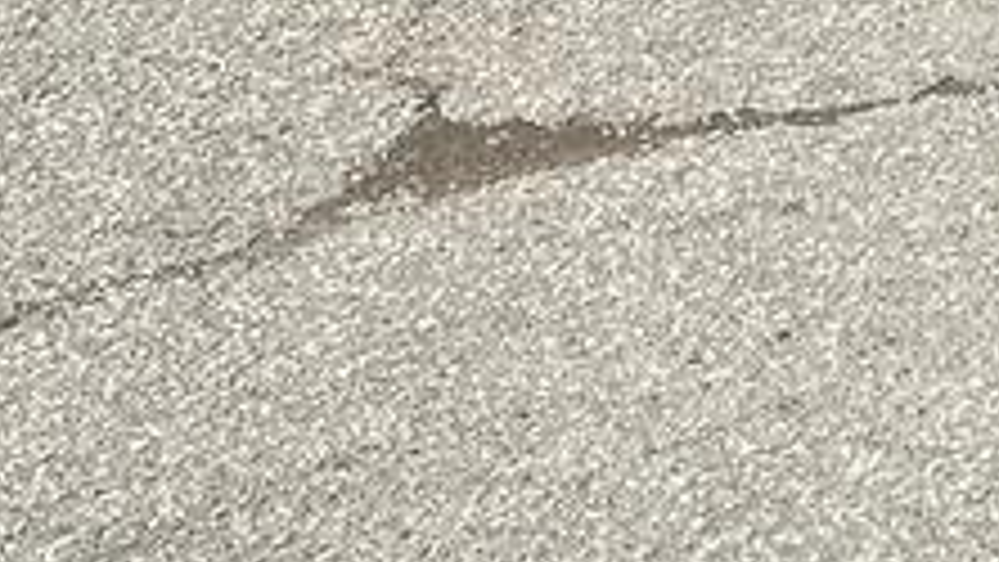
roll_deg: +0.5
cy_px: -414
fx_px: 4001
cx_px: 2646
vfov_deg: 7.8
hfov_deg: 11.1
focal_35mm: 151
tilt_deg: -13.9
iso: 80
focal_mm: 6.86
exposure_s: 1/2967
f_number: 1.78
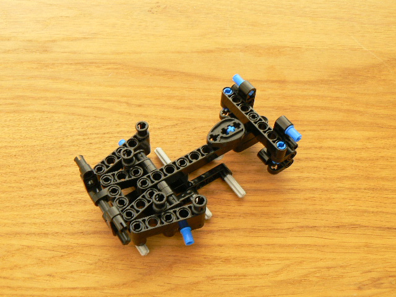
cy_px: 148
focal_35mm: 36
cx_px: 198
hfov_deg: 51.4
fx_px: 412
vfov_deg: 39.7
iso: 100
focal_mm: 6
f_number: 5
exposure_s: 2
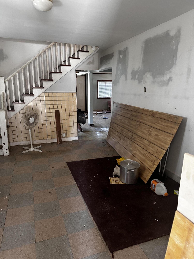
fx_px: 179
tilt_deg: -14.1
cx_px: 97
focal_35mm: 24
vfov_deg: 71.6
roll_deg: -0.7
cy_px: 130
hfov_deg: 56.8
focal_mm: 6.86
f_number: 1.78
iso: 400
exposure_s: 1/60
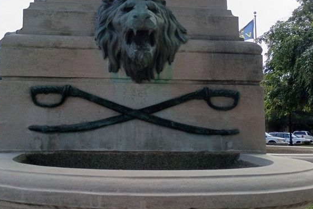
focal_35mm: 43
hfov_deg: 45.2
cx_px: 127
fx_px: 374
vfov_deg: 31.2
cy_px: 93
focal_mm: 4.27
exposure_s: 1/796
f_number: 1.8
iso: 100
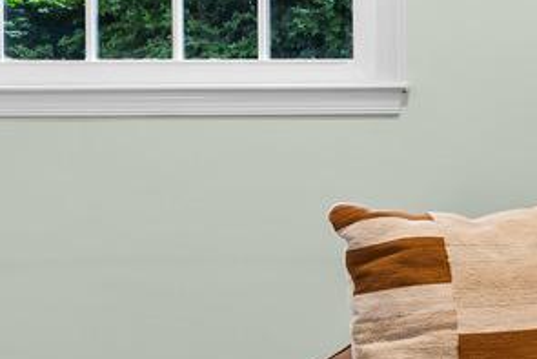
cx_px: 816
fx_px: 1656
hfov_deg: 16.7
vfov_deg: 12.3
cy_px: 97
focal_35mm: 111
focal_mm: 16
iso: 100
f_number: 9
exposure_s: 2
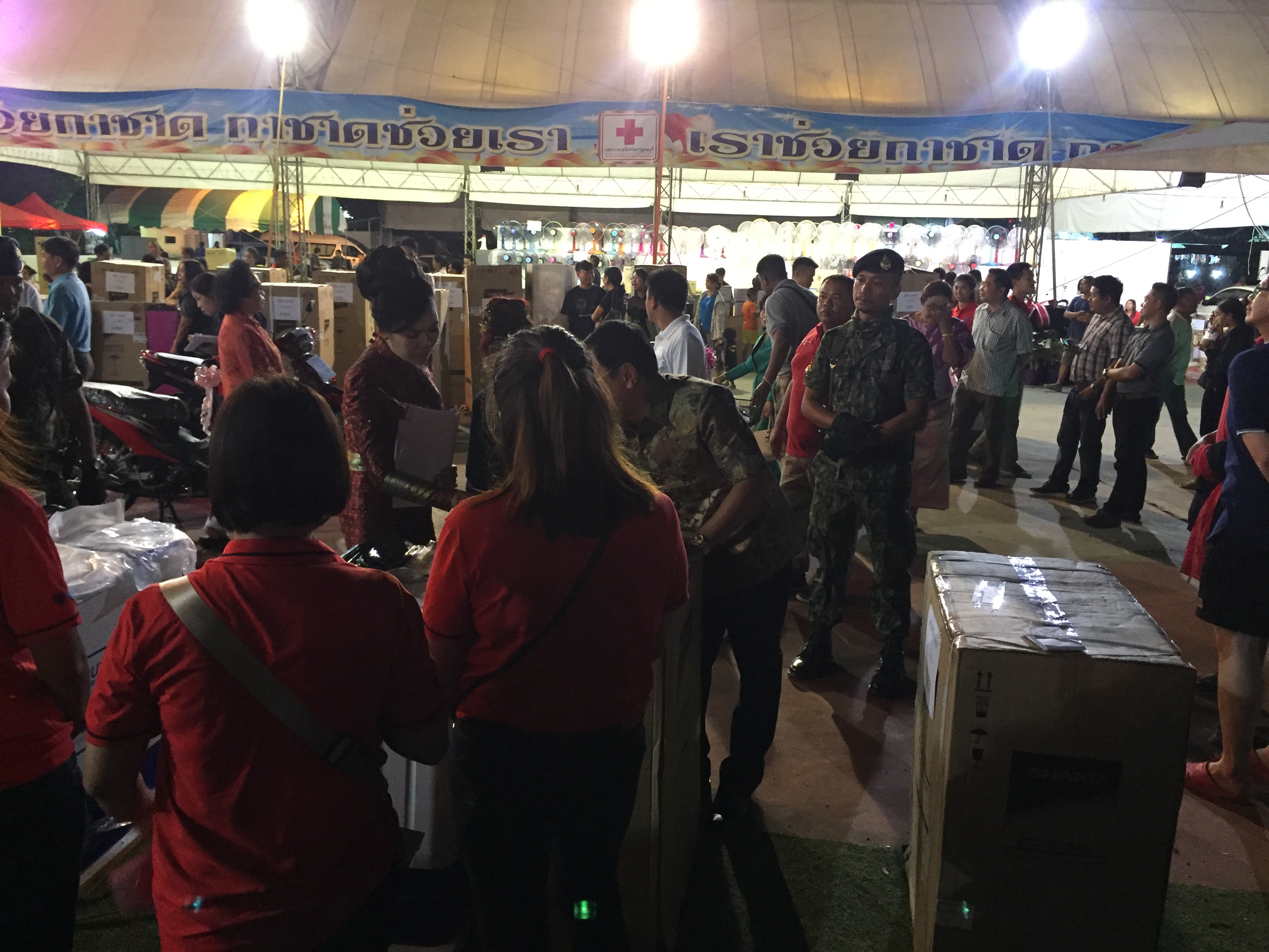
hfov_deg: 61.7
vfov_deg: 48.2
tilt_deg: -11.4
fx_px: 1063
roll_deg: -1.7
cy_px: 476
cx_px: 634
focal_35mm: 29
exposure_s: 1/25
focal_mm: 4.15
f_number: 2.2
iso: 250
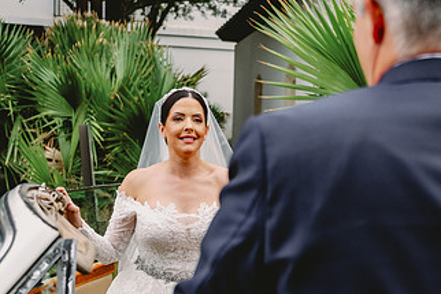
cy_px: 218
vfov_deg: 20.5
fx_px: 809
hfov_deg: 30.2
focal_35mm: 66
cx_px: 308
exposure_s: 1/640
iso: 400
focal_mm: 30
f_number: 2.8
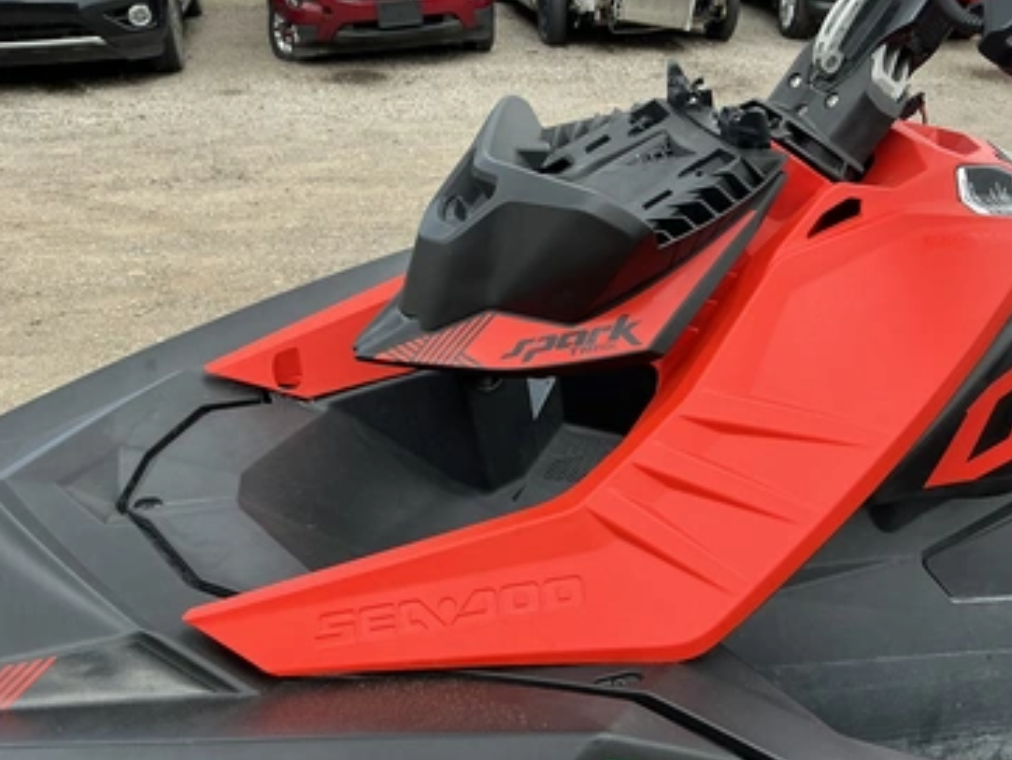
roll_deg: +0.5
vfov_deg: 45.5
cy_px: 384
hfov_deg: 58.2
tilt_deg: -27.9
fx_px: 907
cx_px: 552
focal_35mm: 31
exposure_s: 1/432
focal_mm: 3
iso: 25
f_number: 1.8
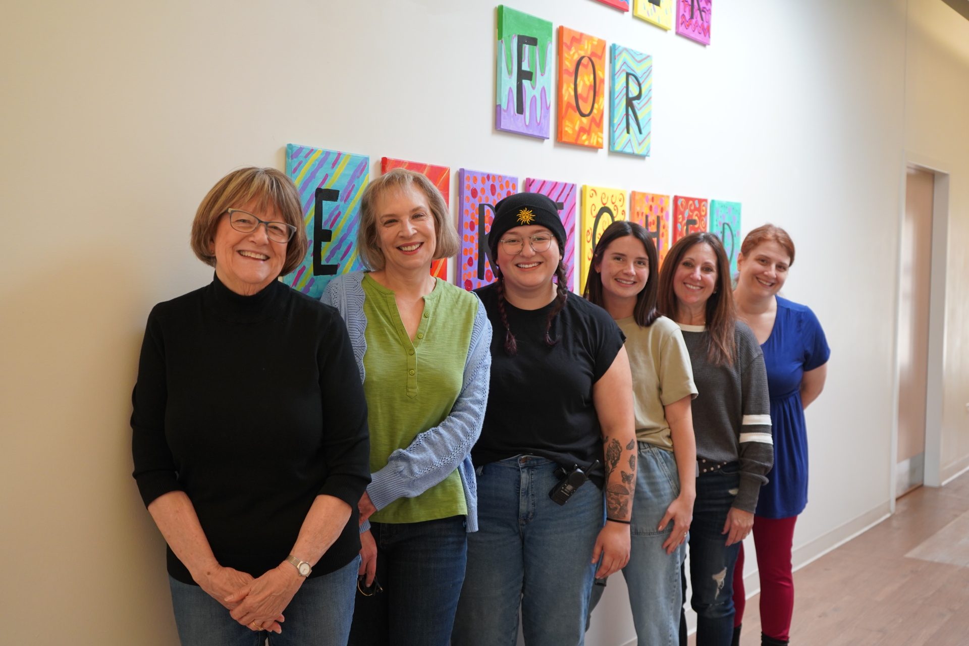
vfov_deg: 31.9
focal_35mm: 42
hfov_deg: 46.4
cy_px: 323
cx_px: 484
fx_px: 1130
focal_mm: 42
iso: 1000
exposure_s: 1/160
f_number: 4.5
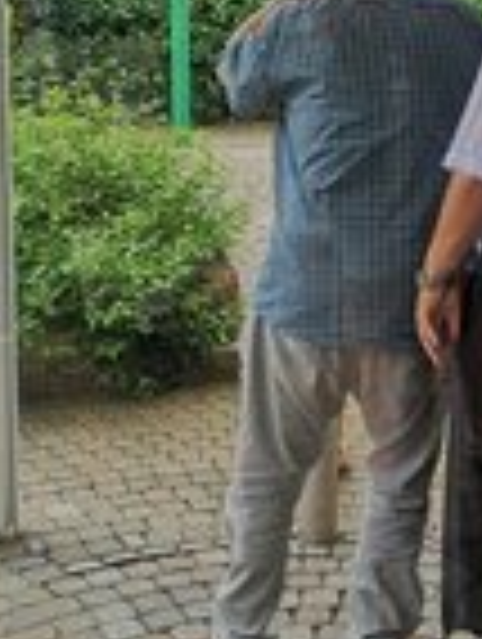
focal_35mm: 76
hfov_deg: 19.1
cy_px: 234
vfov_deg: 25.5
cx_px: 437
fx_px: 1407
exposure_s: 1/581
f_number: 1.8
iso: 50
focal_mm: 5.58
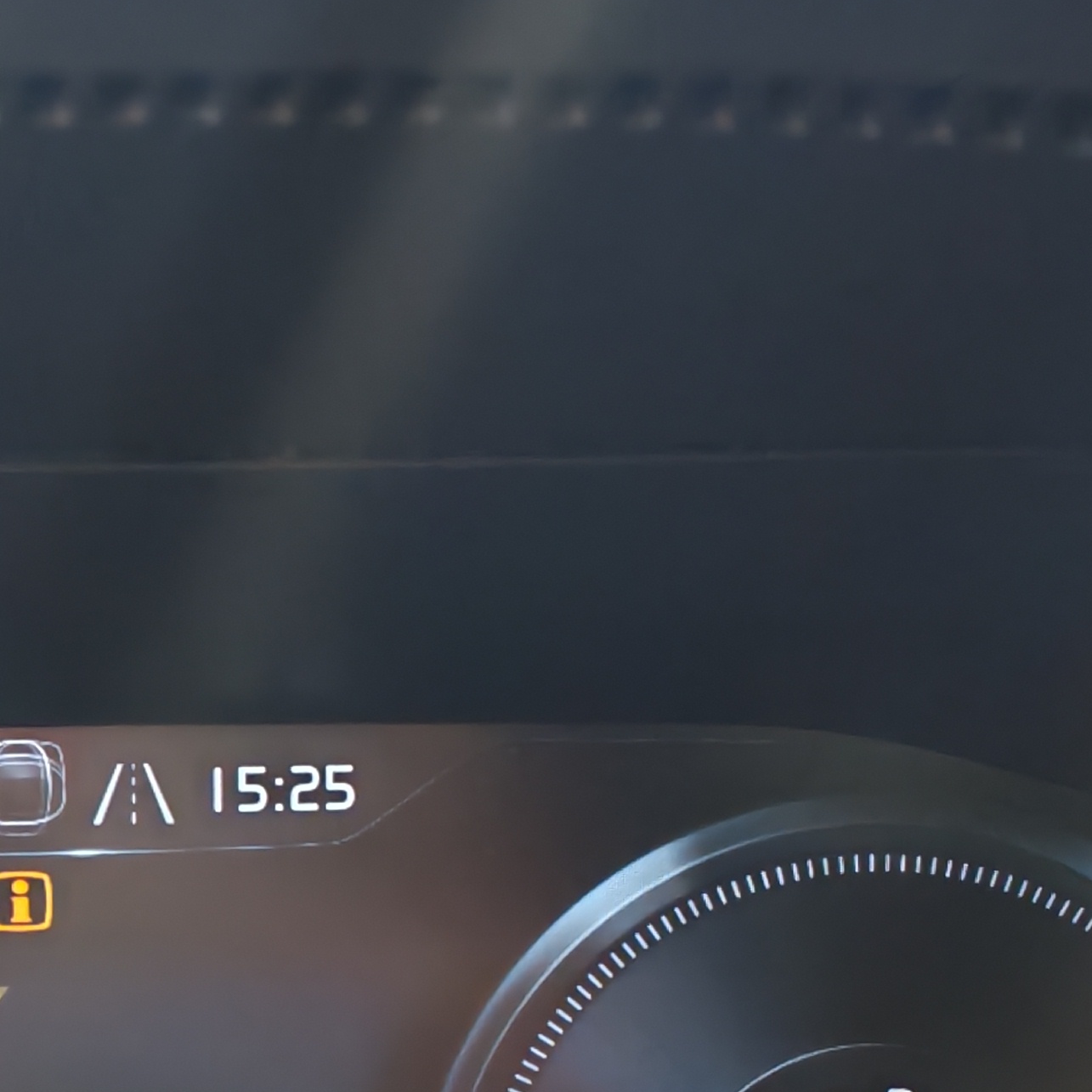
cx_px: -14
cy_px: 1087
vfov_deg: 18.2
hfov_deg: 18.2
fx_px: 3319
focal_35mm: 93
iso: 3200
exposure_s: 1/33
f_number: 1.9
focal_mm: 6.12
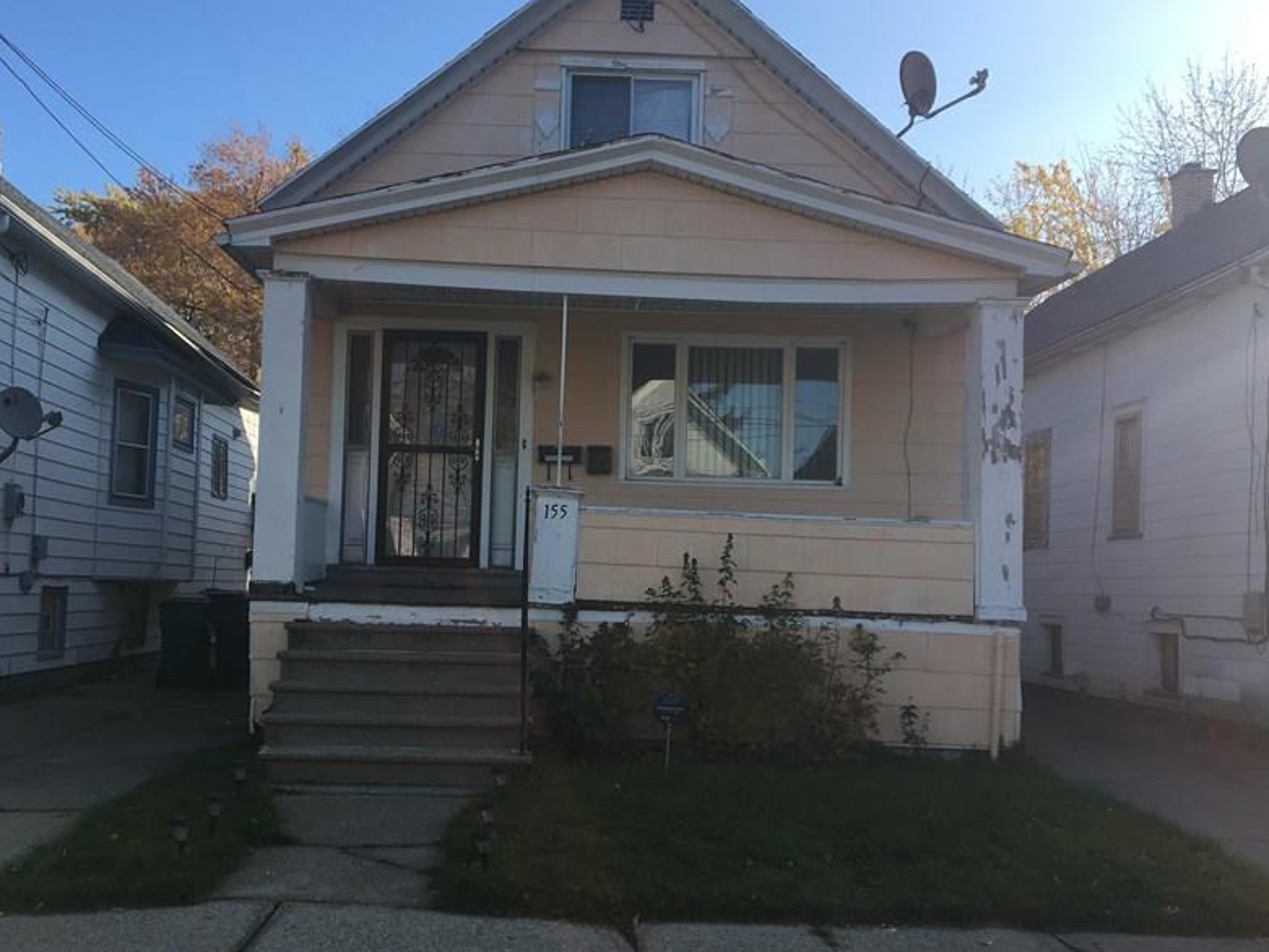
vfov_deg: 37.7
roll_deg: -0.9
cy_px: 531
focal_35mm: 38
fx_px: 1393
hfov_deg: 48.9
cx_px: 557
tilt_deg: +2.3
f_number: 2.2
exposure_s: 1/905
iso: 25
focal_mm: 4.15
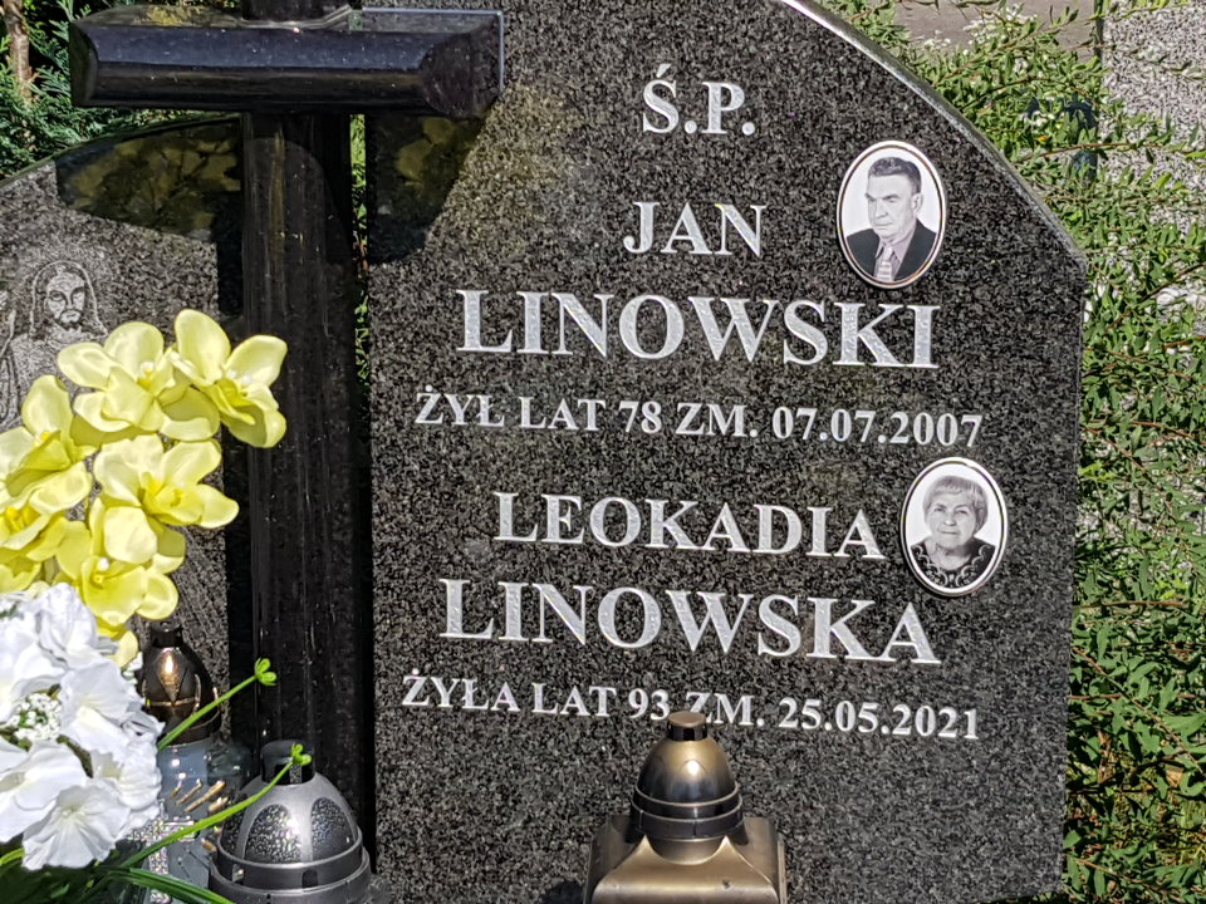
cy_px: 452
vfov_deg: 53.1
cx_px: 603
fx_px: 906
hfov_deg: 67.3
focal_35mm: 26
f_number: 1.7
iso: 40
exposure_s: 1/3800
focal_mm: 4.2
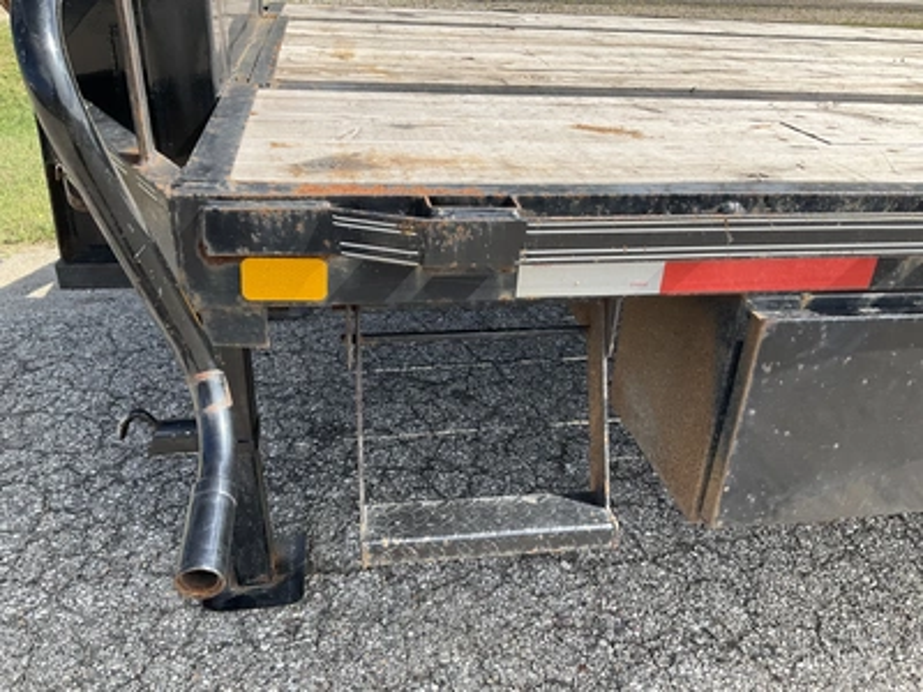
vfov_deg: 48.2
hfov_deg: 61.7
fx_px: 773
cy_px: 346
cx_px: 462
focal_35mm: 29
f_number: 1.8
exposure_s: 1/504
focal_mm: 3
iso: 25
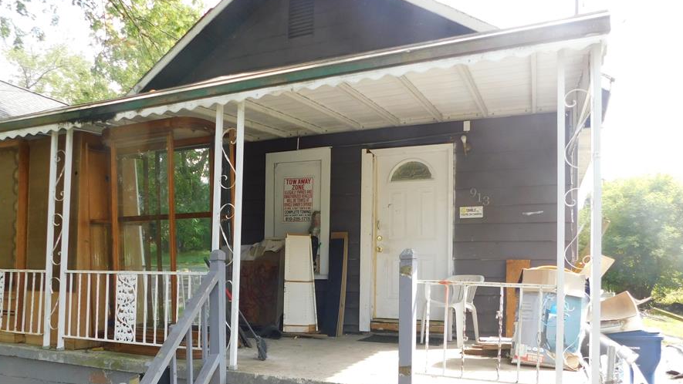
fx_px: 525
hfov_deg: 65.9
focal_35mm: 29
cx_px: 303
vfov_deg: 39.4
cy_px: 272
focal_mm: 4
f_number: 3
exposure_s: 1/200
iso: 125
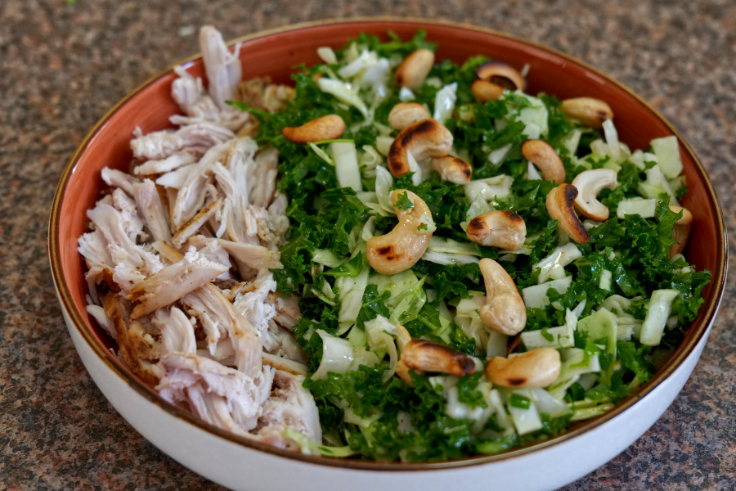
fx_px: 1227
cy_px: 246
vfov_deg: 22.6
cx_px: 368
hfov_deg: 33.4
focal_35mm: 60
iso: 4000
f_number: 7.1
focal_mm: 60
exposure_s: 1/60
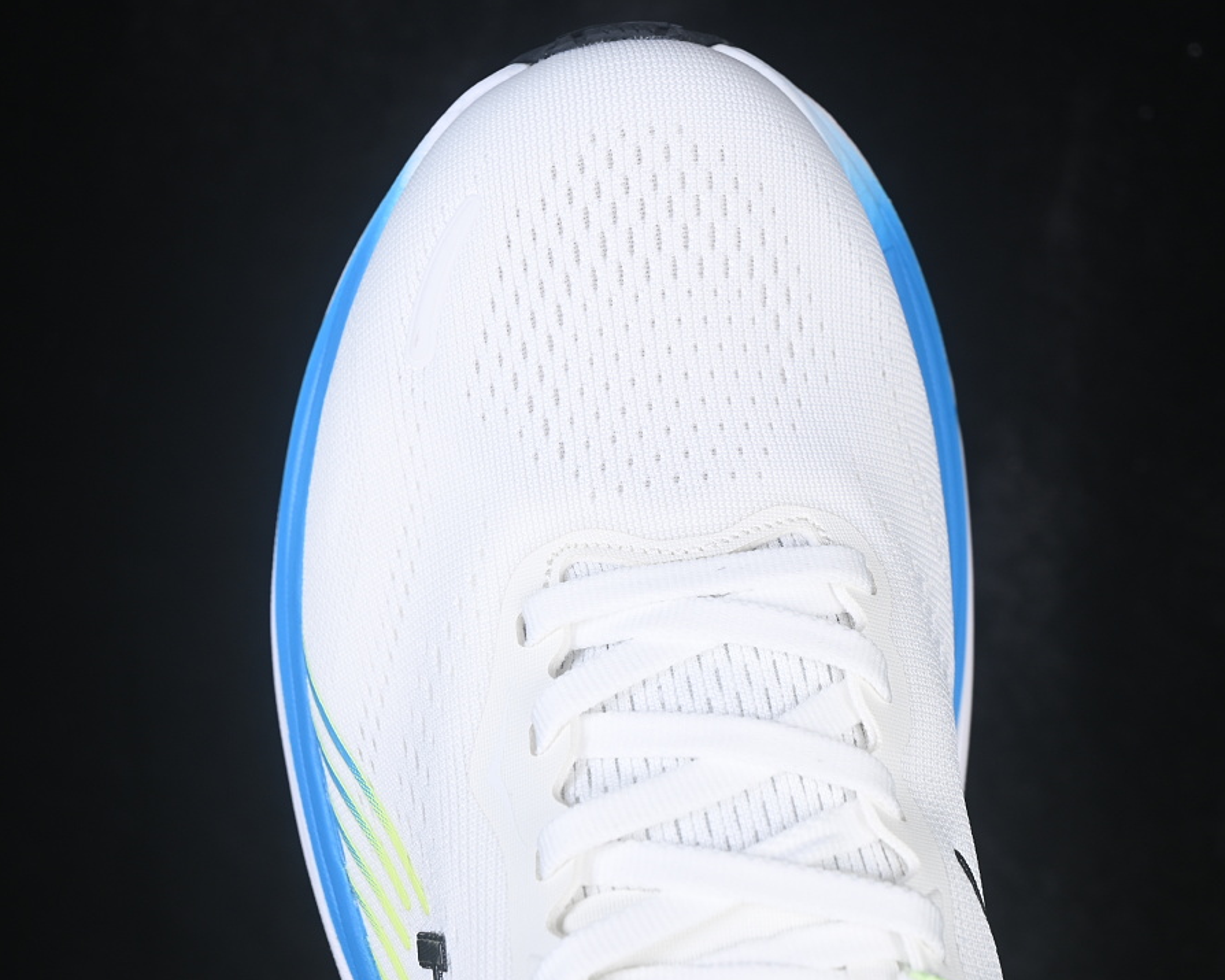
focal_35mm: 85
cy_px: 491
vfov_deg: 18.1
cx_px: 626
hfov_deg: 22.5
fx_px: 3081
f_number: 7.1
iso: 160
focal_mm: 50
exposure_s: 1/80
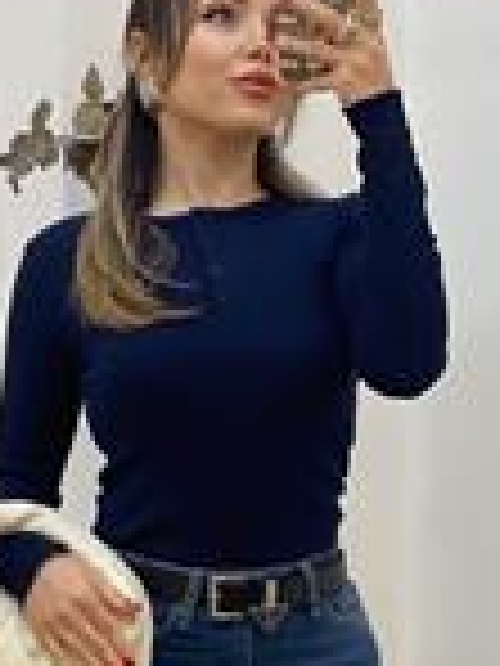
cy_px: 722
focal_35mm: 145
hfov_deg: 10.2
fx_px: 2793
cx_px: 239
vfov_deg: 13.4
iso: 100
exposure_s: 1/100
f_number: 2
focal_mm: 6
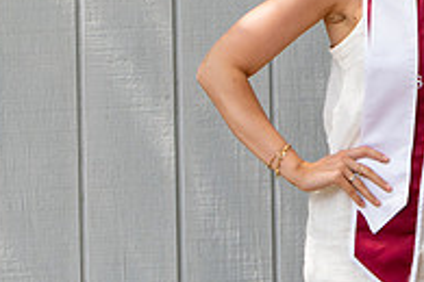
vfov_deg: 3.5
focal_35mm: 396
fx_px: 4664
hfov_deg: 5.2
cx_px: 566
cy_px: -83
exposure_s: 1/125
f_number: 5
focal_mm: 80
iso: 100
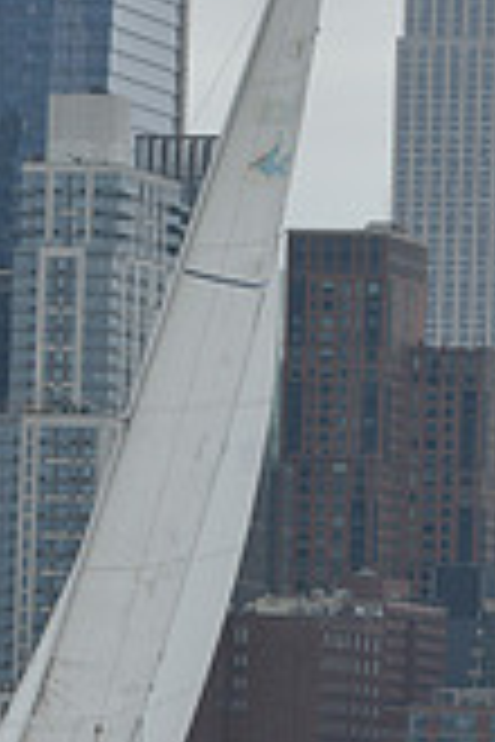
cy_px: 175
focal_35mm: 440
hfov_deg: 3.1
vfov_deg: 4.7
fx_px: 9074
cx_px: 281
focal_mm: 125
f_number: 8
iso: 400
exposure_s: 1/800
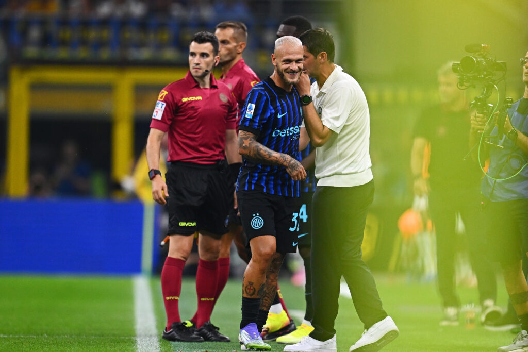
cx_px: 264
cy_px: 176
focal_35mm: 600
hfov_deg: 3.4
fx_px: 8801
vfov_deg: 2.3
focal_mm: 400
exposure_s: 1/1250
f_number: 2.8
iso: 1600
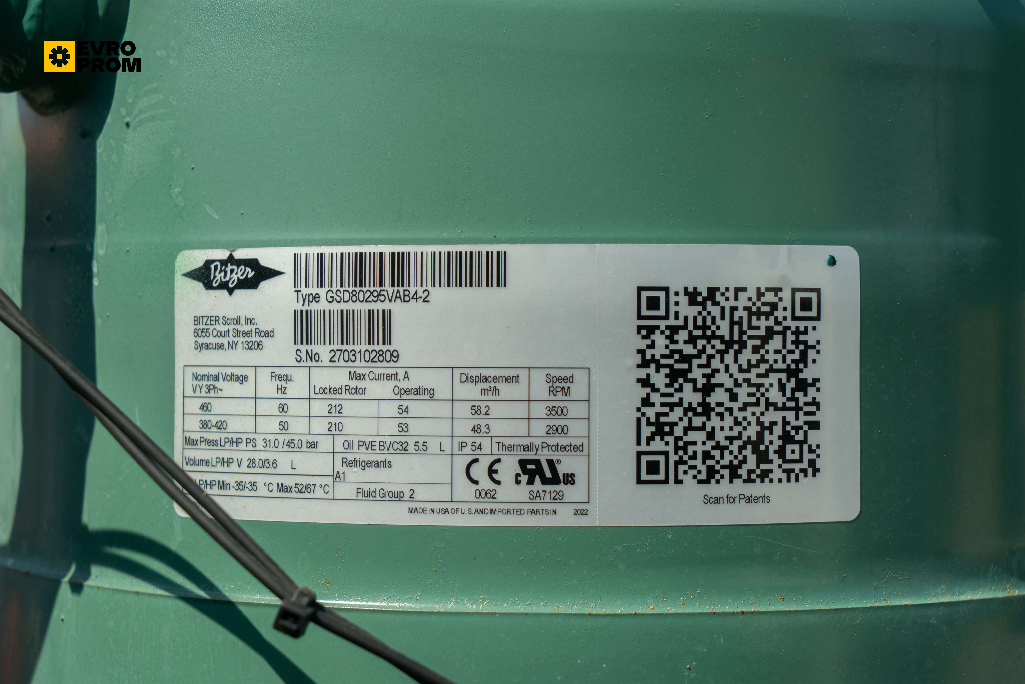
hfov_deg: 28.8
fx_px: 1993
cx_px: 512
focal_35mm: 70
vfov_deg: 19.5
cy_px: 342
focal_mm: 70
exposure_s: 1/160
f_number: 8
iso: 100
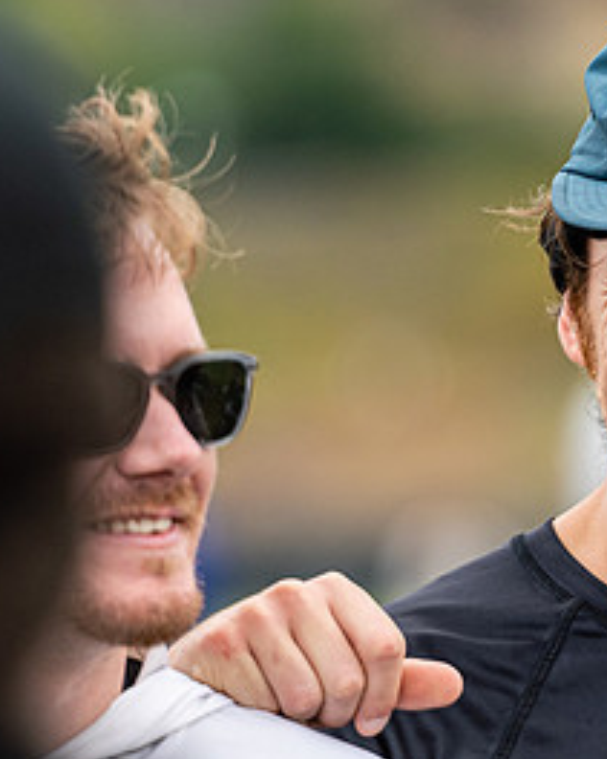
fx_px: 13886
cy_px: 413
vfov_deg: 3.1
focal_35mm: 618
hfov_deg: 2.5
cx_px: 814
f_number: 2.8
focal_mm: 200
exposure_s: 1/1000
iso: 320
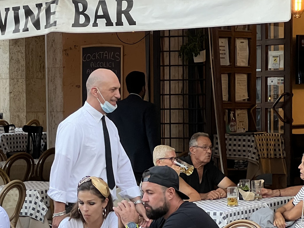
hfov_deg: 11.0
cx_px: -19
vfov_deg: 8.4
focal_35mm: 177
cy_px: 213
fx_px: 1554
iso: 160
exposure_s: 1/121
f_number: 2.8
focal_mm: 9
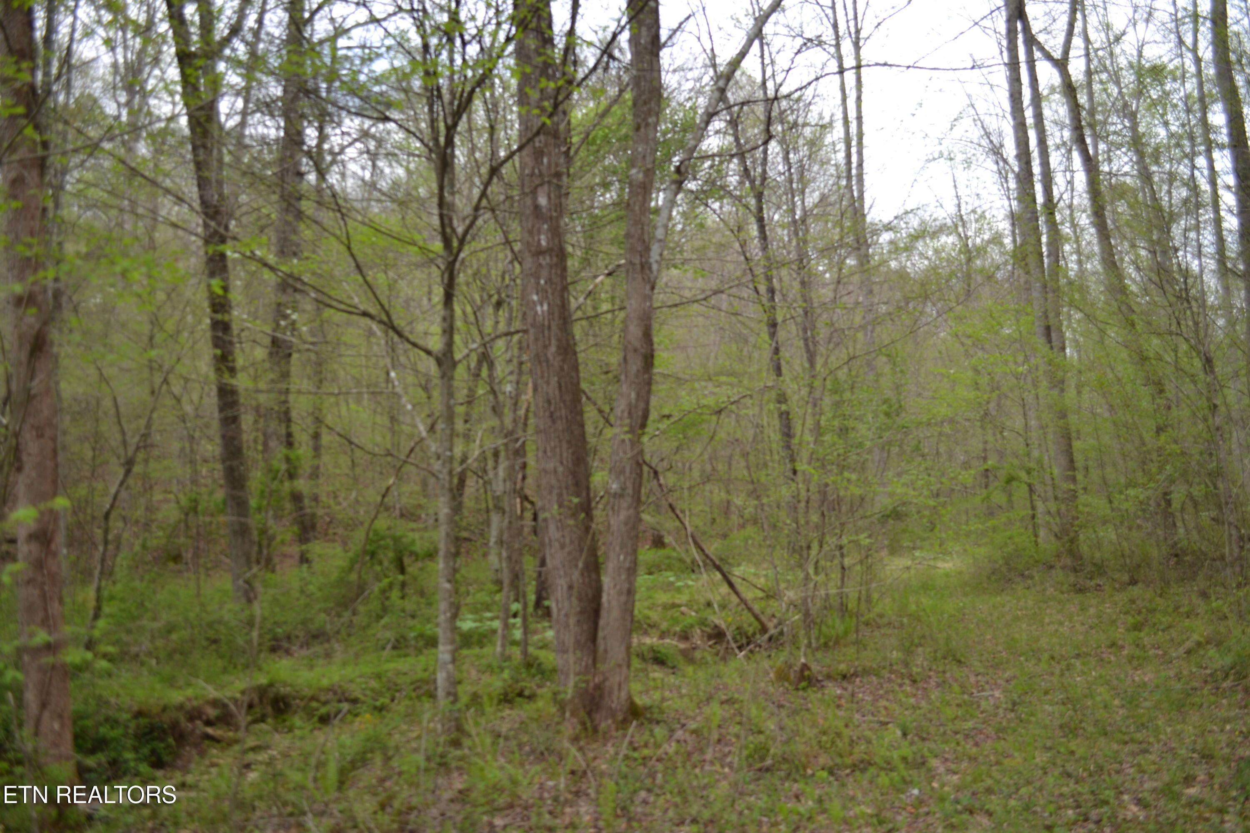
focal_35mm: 30
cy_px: 416
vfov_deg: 43.6
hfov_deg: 61.9
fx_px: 1042
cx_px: 625
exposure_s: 1/200
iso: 100
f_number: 4.5
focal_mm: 20
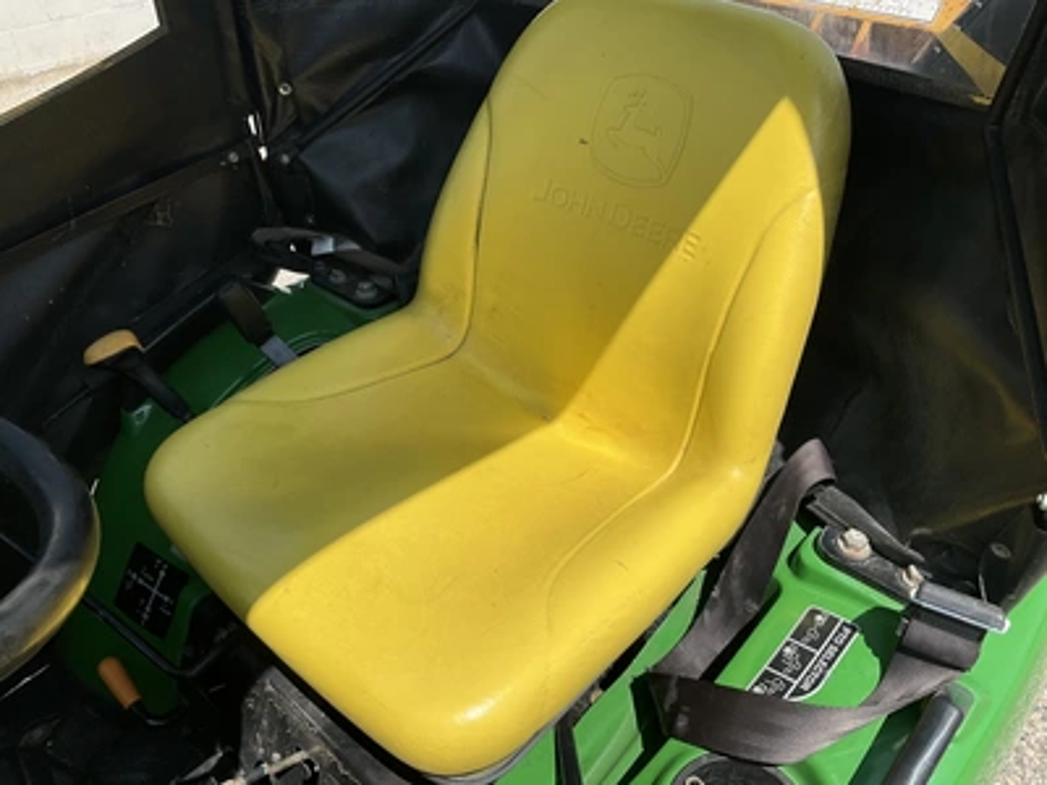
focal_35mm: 29
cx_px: 524
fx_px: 877
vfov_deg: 48.2
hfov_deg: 61.7
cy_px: 392
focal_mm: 3
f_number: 1.8
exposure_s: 1/2227
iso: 25
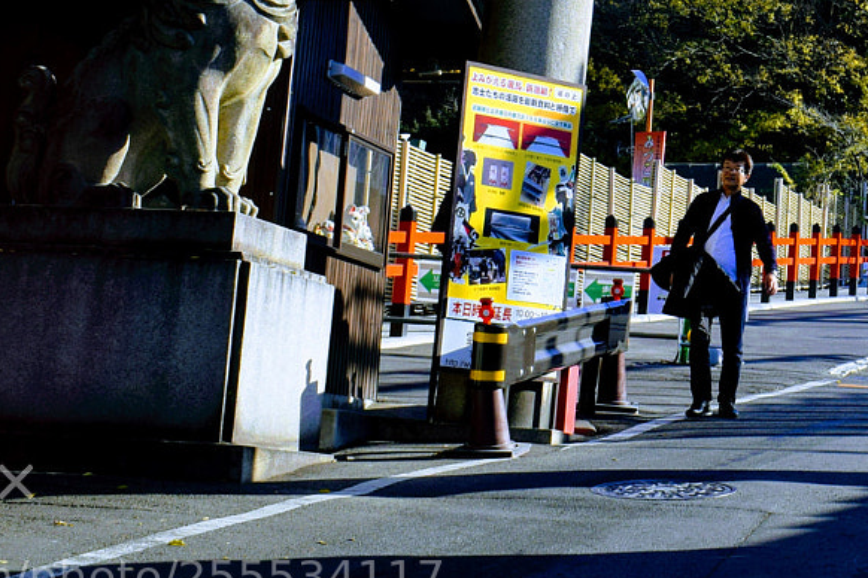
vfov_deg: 13.5
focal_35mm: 99
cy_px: -100
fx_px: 2387
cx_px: 856
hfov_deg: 20.0
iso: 200
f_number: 9
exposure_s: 1/320
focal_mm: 24
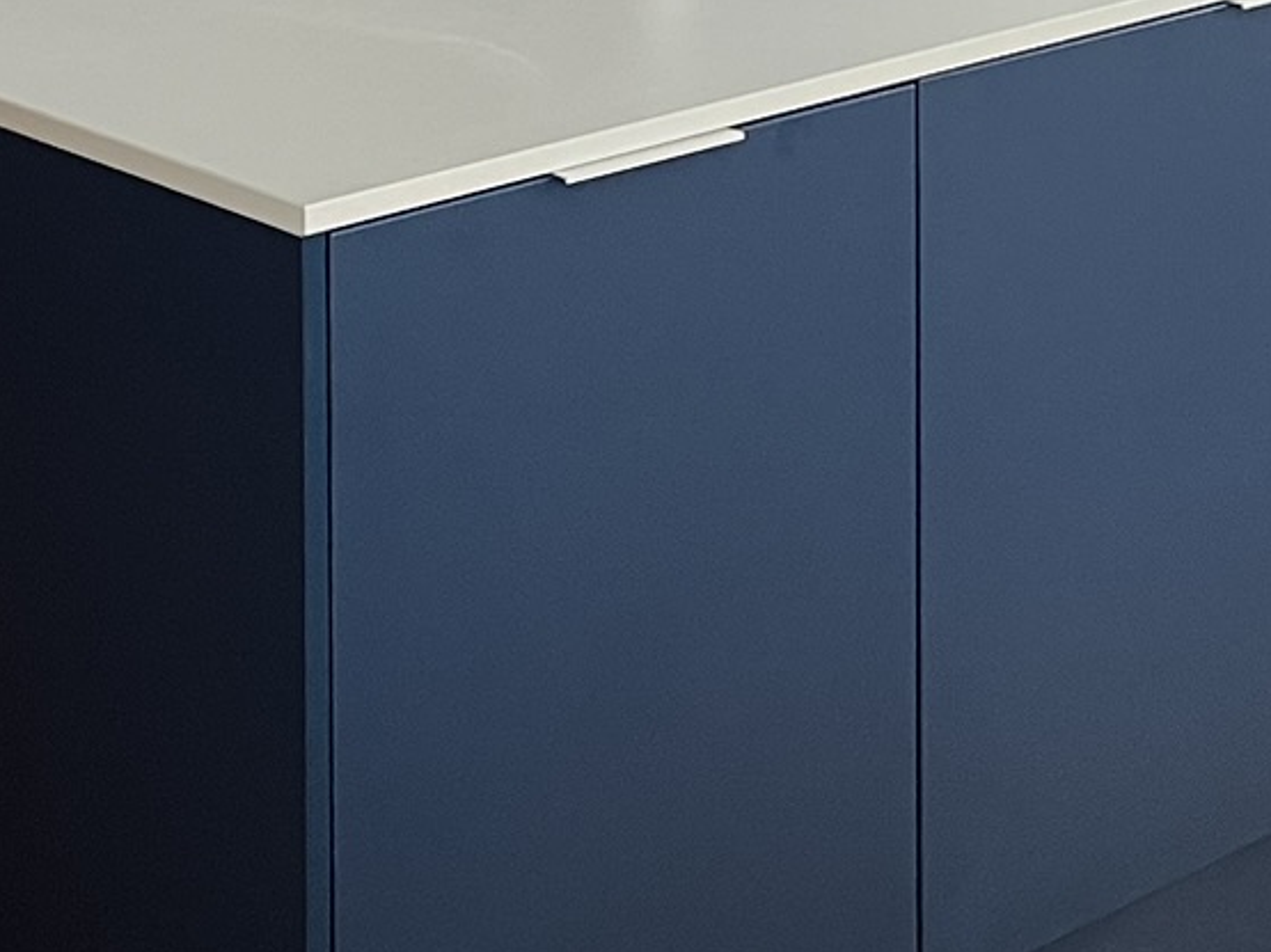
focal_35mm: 96
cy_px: -684
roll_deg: +0.2
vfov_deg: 13.9
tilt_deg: -4.5
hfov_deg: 20.3
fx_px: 3524
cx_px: 327
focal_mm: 5.1
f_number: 1.6
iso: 200
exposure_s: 1/50
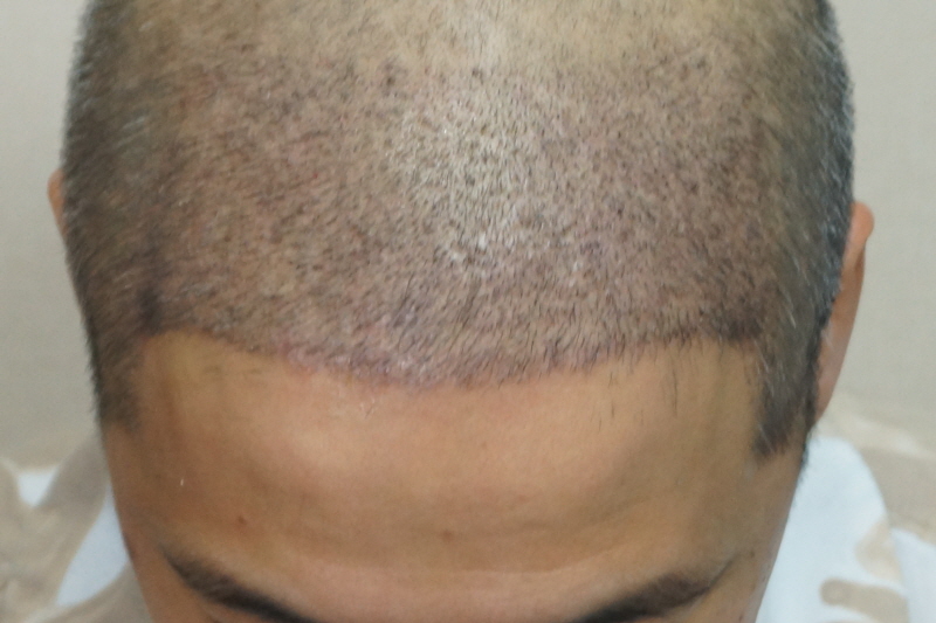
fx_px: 2144
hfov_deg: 24.6
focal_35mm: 82
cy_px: 312
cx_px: 468
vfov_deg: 16.5
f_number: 6.3
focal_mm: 55
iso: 640
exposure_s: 1/100
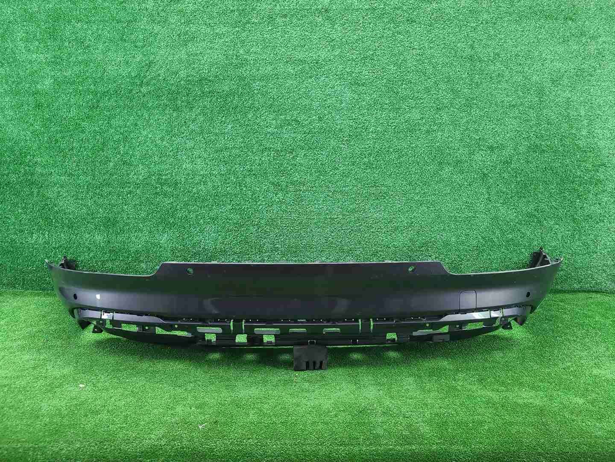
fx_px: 462
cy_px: 231
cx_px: 308
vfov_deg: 53.1
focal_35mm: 26
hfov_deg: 67.3
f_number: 1.8
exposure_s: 1/50
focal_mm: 5.4
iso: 212
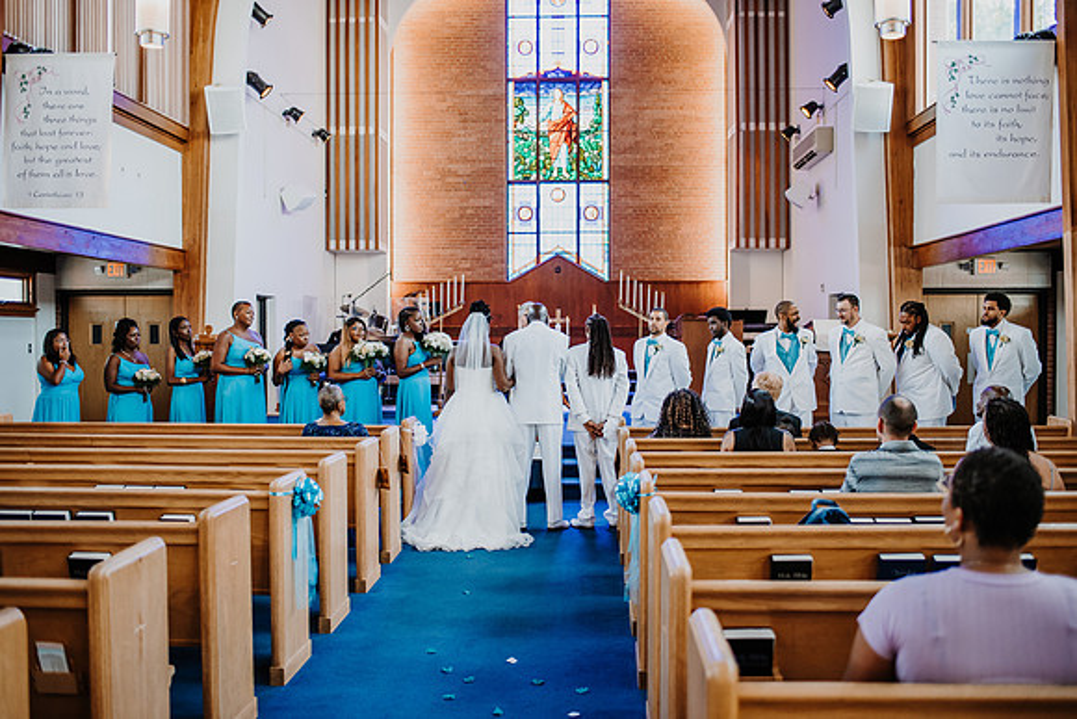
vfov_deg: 37.9
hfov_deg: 54.4
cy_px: 360
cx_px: 538
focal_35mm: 35
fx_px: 1047
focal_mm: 35
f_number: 2.2
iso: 1400
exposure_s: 1/640
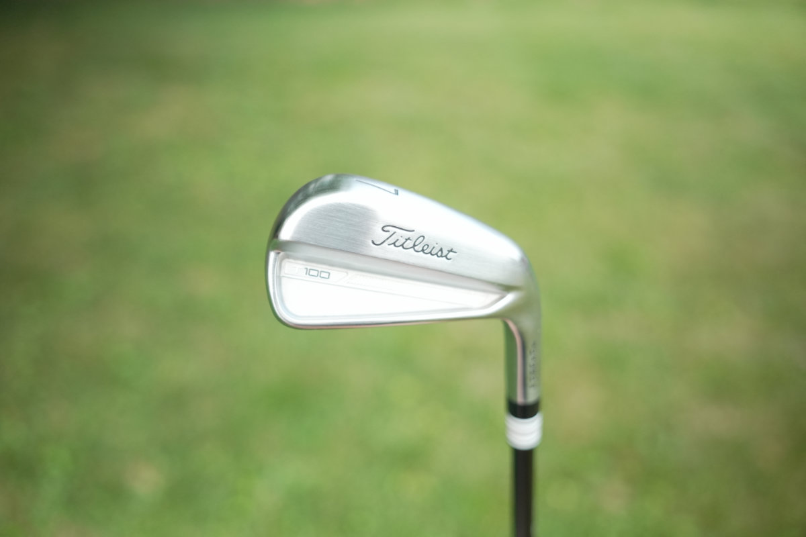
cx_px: 403
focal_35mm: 32
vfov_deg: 41.4
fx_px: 712
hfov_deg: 59.0
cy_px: 268
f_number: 1.8
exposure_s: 1/50
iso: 800
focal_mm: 21.2
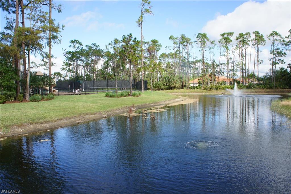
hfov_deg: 67.4
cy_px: 97
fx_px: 218
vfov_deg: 47.9
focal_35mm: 27
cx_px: 146
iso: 200
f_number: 11
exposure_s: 1/125
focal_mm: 18
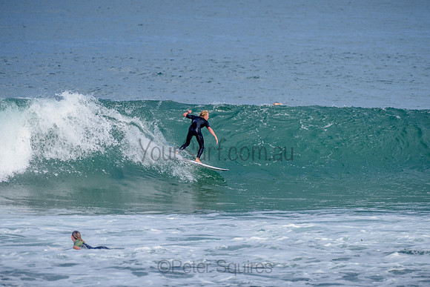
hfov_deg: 3.4
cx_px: 215
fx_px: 7312
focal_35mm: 612
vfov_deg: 2.2
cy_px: 144
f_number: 5.6
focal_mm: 500
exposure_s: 1/1250
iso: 180
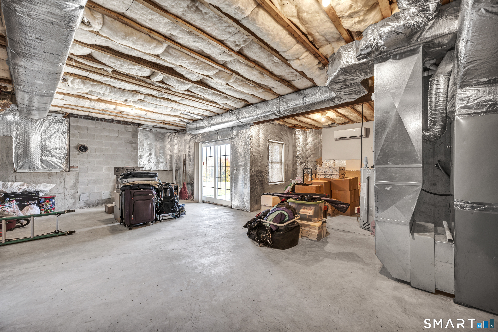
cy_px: 166
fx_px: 194
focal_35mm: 14
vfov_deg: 81.1
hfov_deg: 104.3
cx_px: 249
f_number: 7.1
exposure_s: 1/10
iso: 320
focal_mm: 14
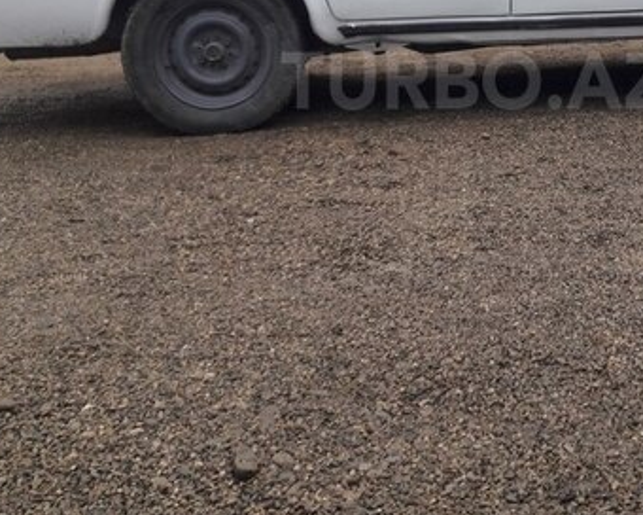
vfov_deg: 27.8
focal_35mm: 53
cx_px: 475
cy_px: 80
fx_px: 1009
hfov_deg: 34.7
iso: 40
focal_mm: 3.7
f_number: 1.9
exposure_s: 1/136
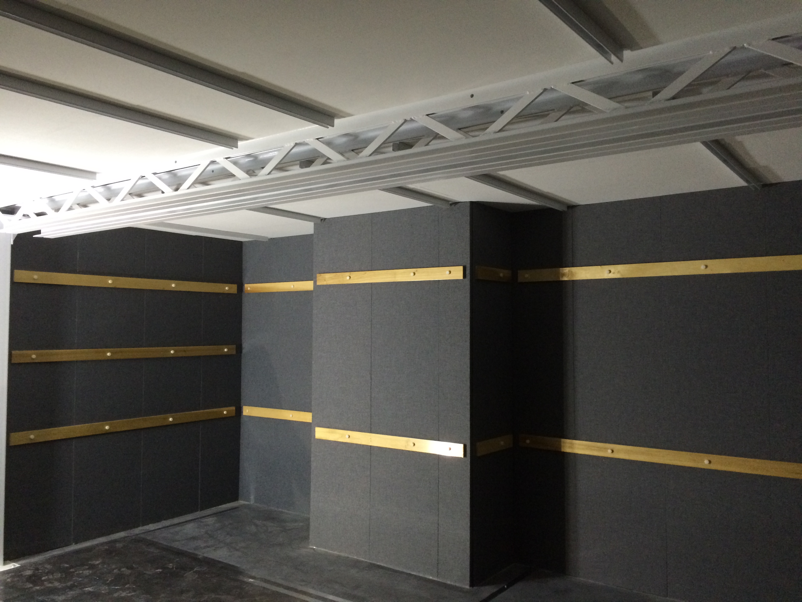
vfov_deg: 48.2
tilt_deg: +2.0
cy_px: 301
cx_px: 401
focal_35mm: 29
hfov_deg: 61.7
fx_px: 672
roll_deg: +0.5
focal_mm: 4.15
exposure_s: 1/30
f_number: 2.2
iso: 250
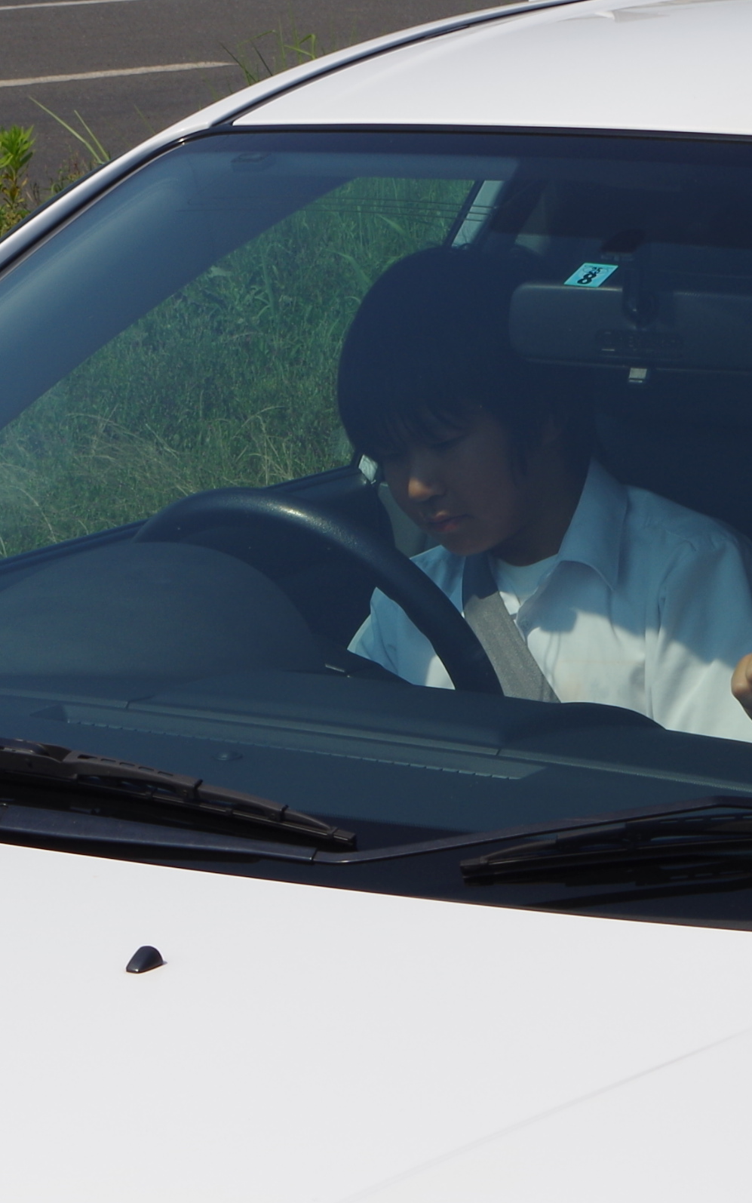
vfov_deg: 12.9
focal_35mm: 162
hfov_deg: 8.1
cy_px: 512
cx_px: 519
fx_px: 5309
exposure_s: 1/200
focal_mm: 40
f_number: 11
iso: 100
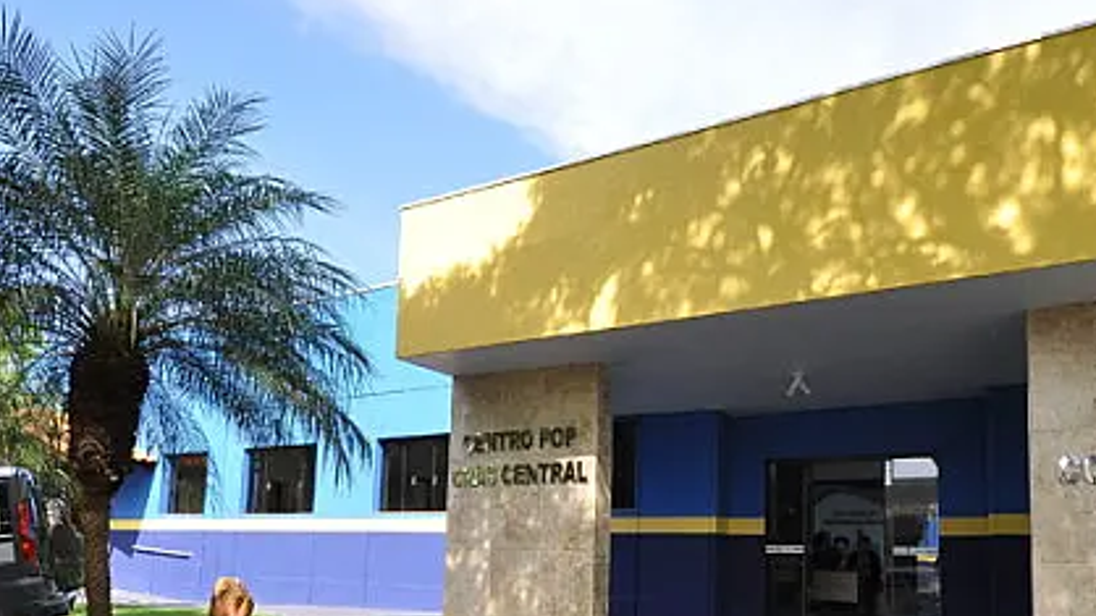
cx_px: 621
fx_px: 697
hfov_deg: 75.9
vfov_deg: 45.6
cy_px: 478
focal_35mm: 24
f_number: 11
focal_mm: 10
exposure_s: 1/125
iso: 400
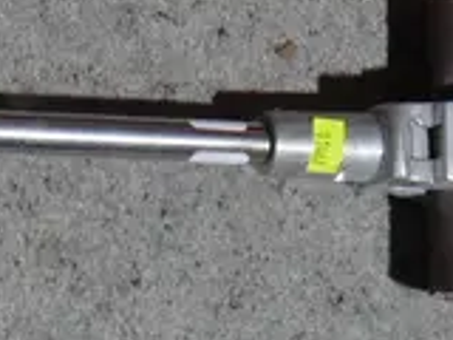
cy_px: 241
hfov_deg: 7.3
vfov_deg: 5.5
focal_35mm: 268
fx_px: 3507
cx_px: -258
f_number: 4.6
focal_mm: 21
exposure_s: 1/60
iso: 500
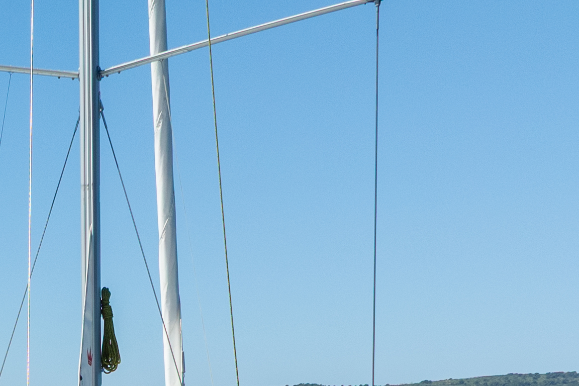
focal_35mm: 113
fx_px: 1817
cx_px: -129
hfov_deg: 17.2
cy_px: 794
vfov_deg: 10.9
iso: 100
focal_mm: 12.29
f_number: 3.5
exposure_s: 1/1600
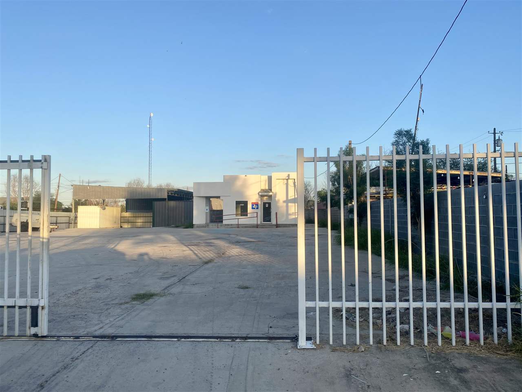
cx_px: 261
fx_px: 392
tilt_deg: +3.5
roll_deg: -0.8
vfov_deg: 53.1
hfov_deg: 67.3
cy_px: 196
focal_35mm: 26
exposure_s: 1/1170
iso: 32
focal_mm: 4.25
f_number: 1.8
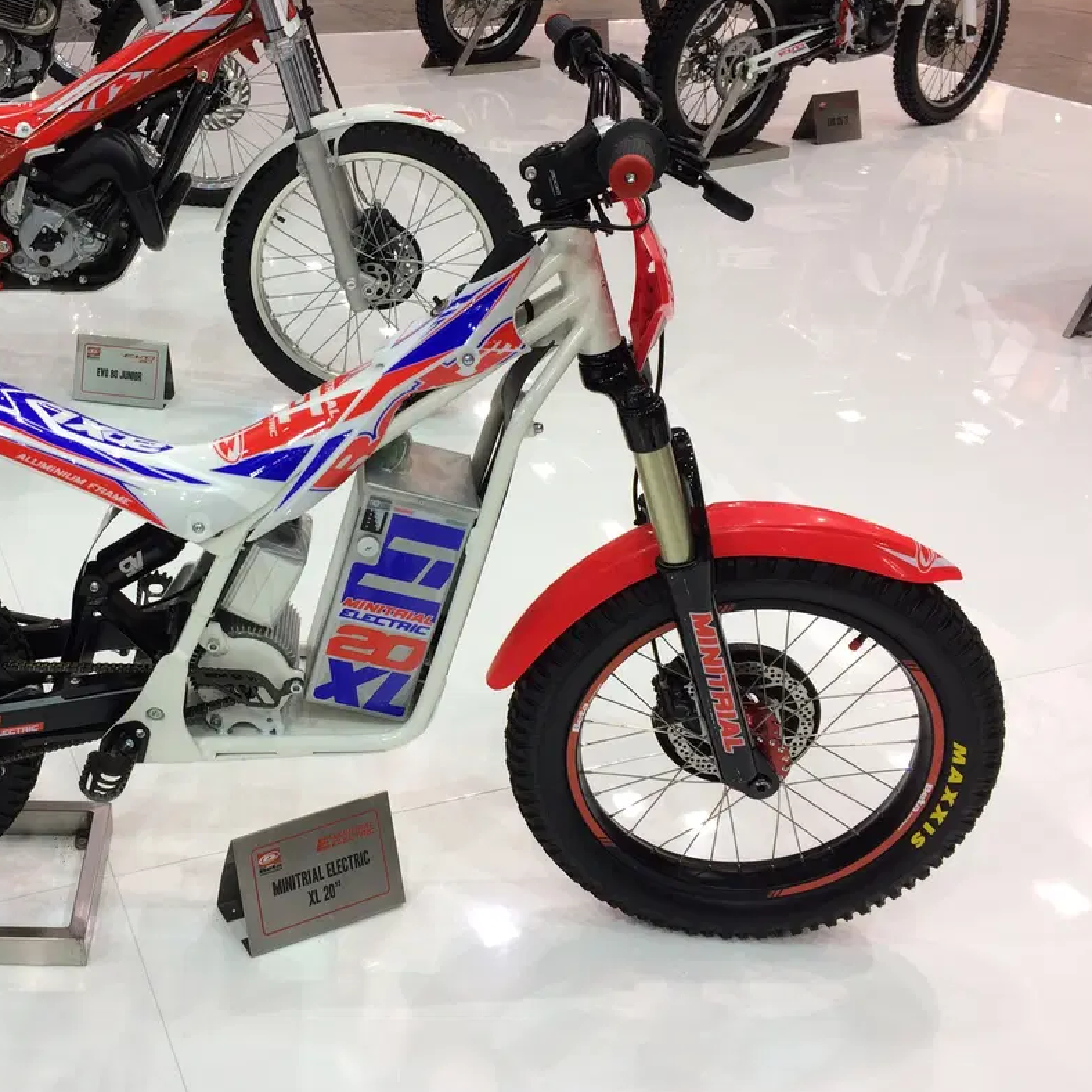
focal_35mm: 39
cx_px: 324
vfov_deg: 42.8
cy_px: 515
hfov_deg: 42.0
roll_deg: -0.7
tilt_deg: -28.2
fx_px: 1392
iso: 40
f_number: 2.2
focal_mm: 4.15
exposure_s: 1/100
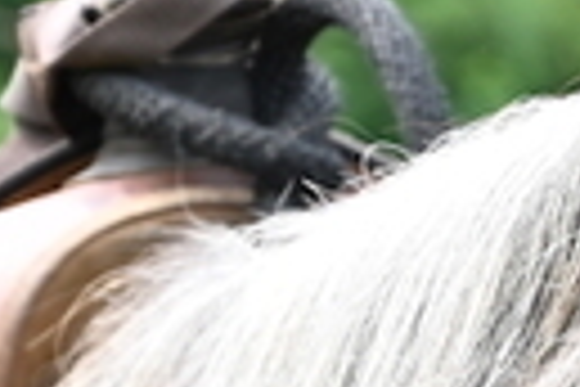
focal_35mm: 554
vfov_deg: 2.5
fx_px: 8925
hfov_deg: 3.7
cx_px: 1502
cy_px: 842
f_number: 4
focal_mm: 70
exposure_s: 1/250
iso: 200
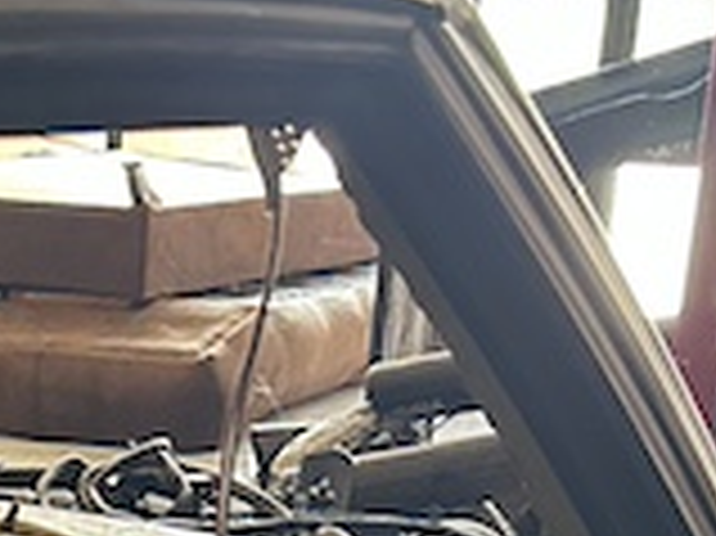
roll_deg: +0.8
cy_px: 1324
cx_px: -243
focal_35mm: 121
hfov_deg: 15.4
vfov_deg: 10.4
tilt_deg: -27.4
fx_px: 2501
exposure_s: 1/60
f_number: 1.78
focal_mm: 6.86
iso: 500
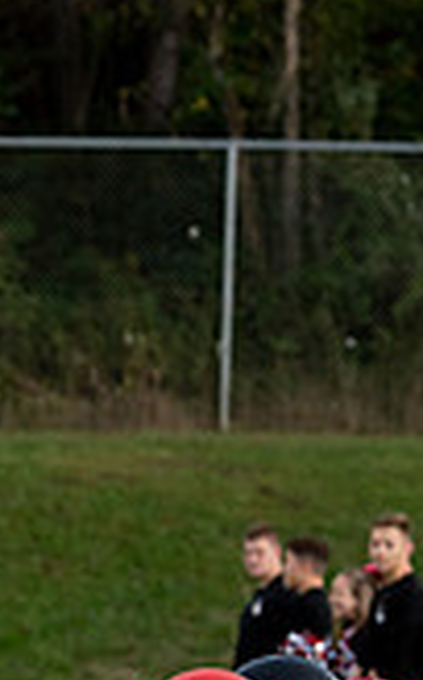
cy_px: 707
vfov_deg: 5.2
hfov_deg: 3.2
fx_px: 7497
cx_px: -560
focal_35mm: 405
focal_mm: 112
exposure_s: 1/250
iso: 1000
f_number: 5.6
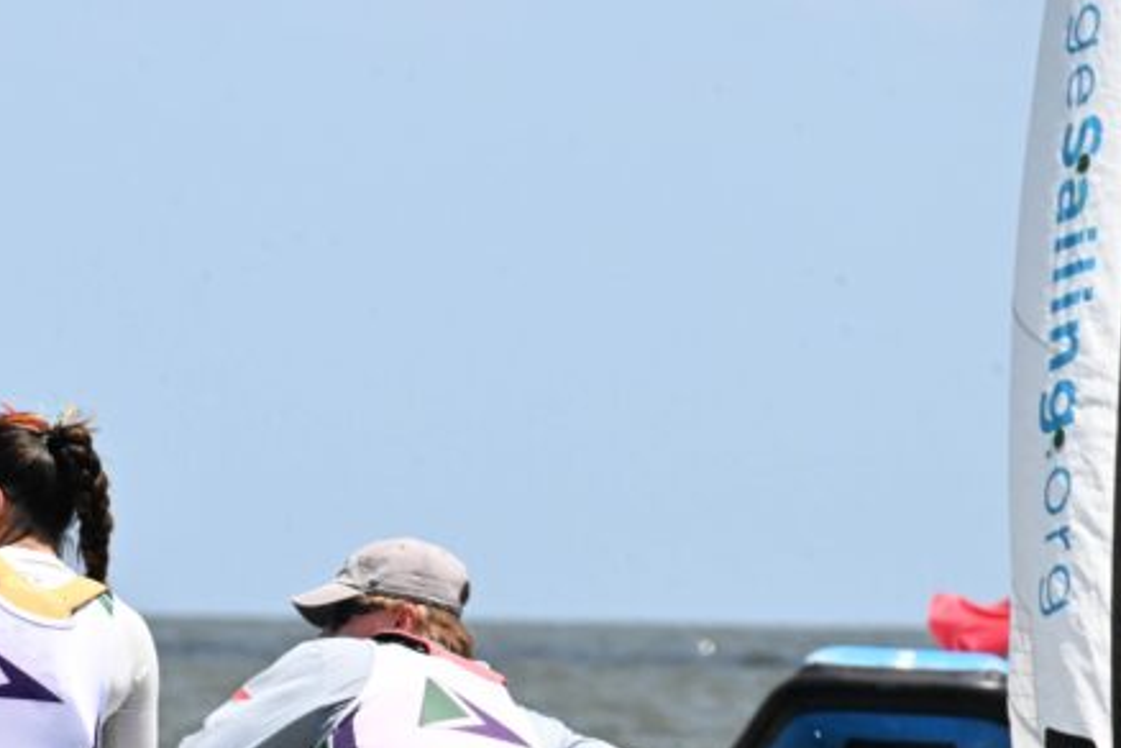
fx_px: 29144
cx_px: -26
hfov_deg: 2.2
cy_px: 403
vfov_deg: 1.5
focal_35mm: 936
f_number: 16
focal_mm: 400
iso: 2000
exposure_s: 1/1250
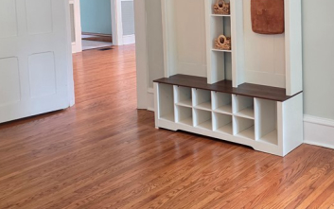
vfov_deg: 27.1
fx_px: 419
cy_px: 22
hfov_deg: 41.2
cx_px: 278
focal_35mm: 46
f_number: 1.7
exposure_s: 1/120
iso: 640
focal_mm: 6.25
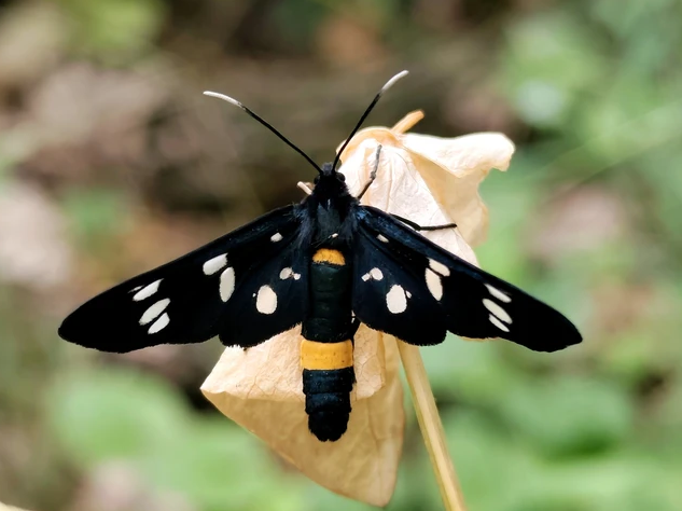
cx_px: 338
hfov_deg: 21.1
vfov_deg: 15.9
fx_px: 1831
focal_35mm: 93
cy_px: 256
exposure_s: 1/100
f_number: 1.65
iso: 160
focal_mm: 6.19
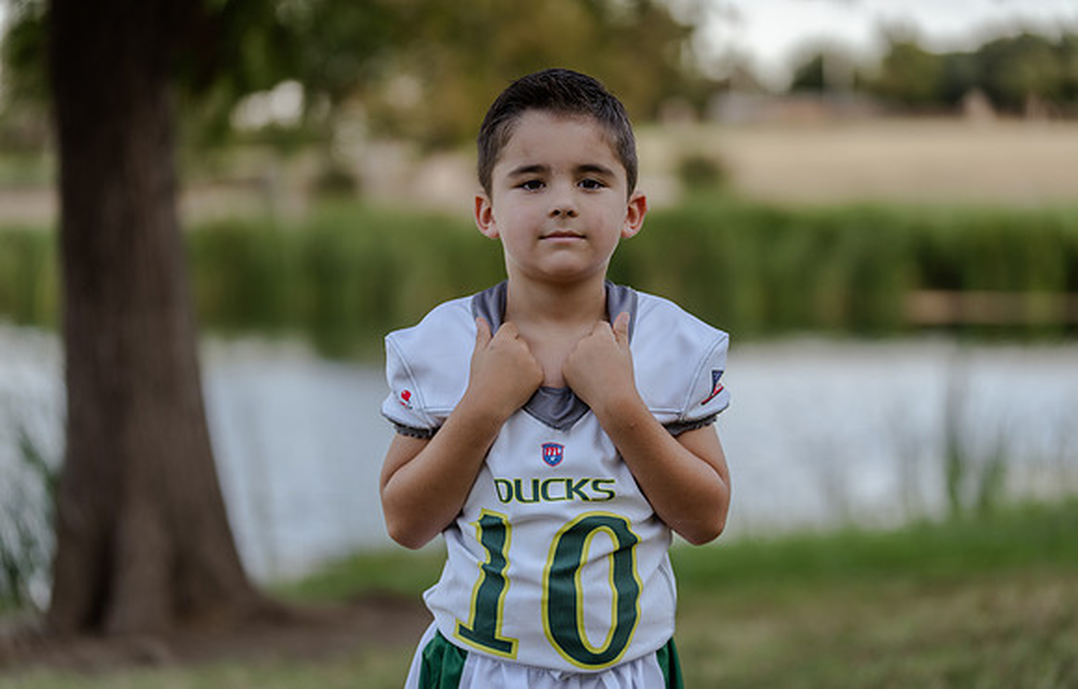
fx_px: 2994
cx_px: 539
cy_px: 359
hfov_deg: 20.4
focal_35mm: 101
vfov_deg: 13.1
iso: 160
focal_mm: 100
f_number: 2.8
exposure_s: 1/320
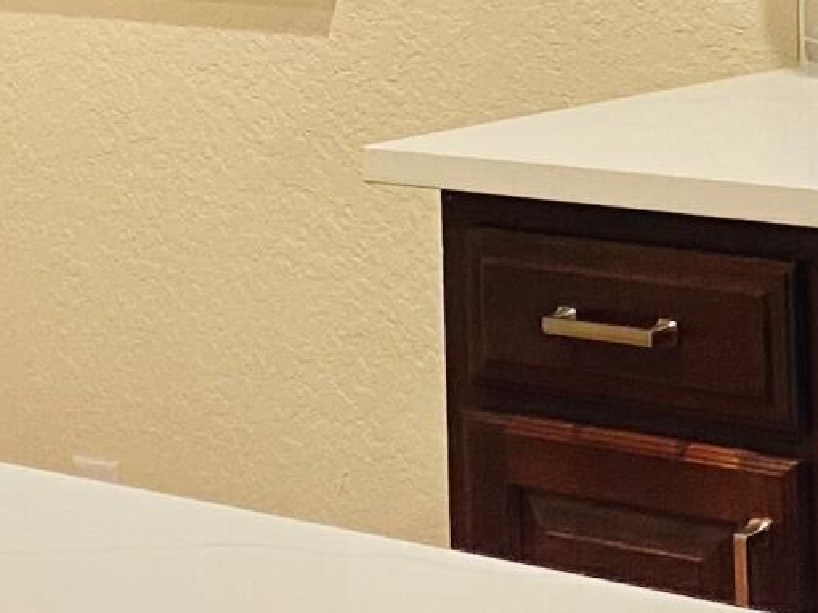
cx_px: 236
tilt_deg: -2.8
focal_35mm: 153
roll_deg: +2.1
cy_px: -122
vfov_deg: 9.6
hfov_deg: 12.9
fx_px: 3614
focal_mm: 4.25
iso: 160
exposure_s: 1/60
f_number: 1.8
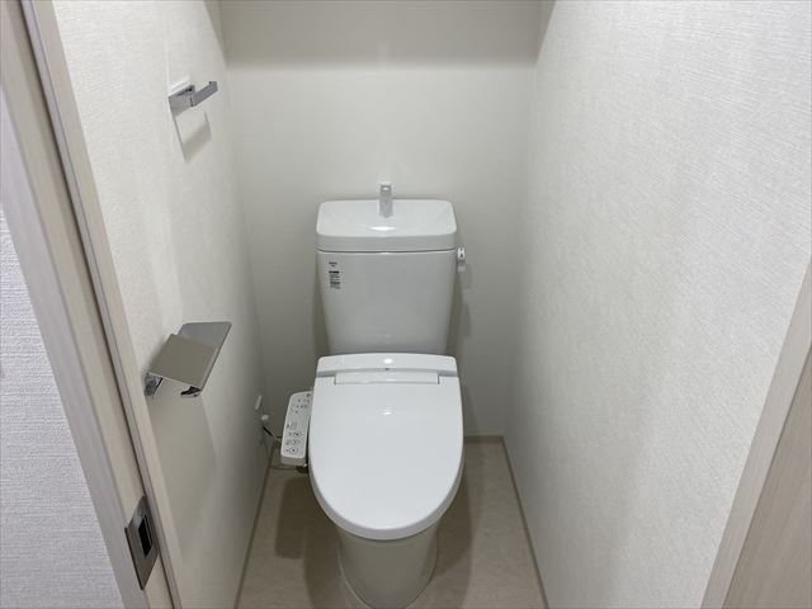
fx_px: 610
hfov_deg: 67.3
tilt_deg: -27.3
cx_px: 406
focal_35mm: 26
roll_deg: +0.7
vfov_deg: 53.1
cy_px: 304
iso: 64
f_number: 1.8
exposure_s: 1/100
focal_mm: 4.25
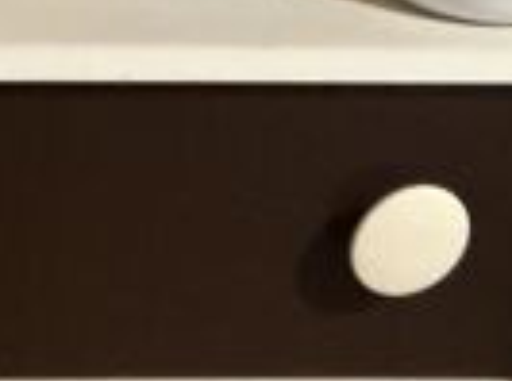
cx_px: -262
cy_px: 670
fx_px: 1549
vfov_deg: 12.8
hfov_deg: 17.0
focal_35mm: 105
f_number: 1.8
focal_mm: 3
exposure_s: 1/30
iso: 400
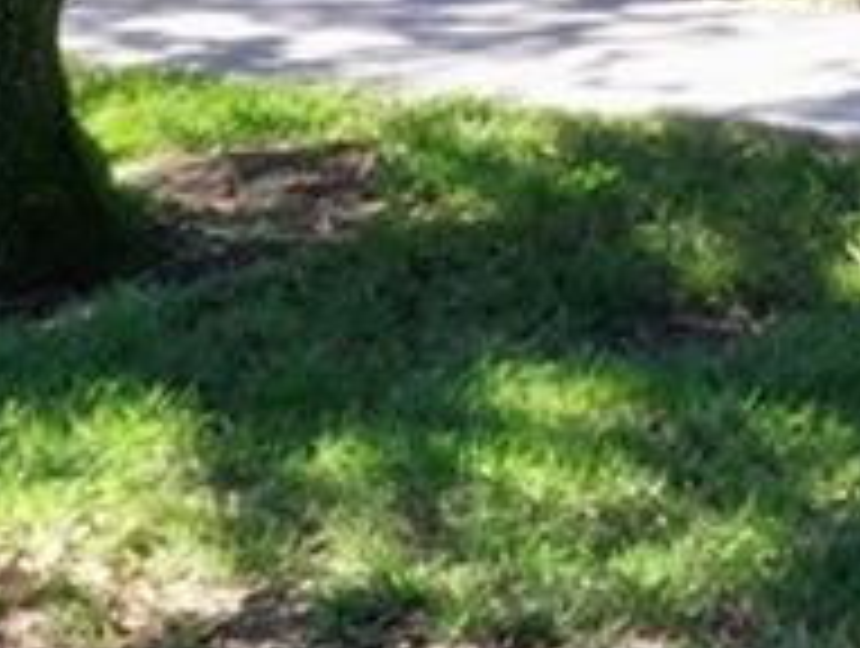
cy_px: -1368
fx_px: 5600
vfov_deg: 6.1
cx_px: 3044
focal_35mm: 225
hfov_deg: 7.2
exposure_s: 1/30
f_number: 11
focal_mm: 10.26
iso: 100
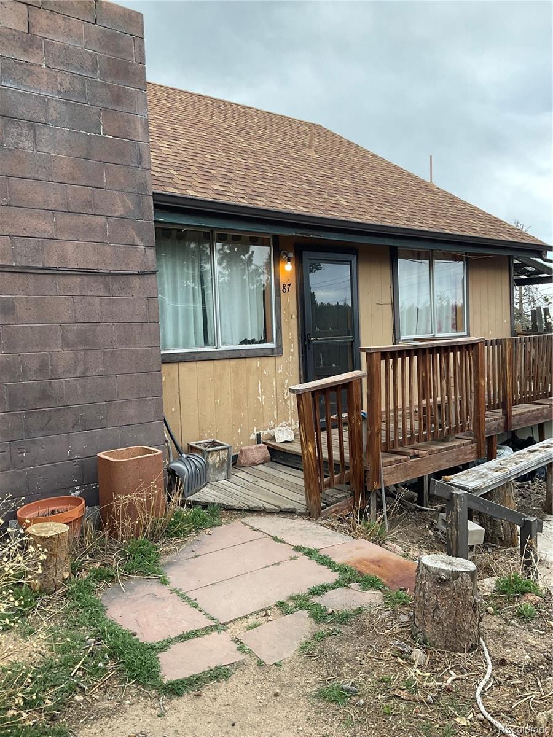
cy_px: 368
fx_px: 618
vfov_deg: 61.7
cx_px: 276
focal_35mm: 29
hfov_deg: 48.2
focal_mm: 3
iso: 16
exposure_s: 1/173
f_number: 1.8
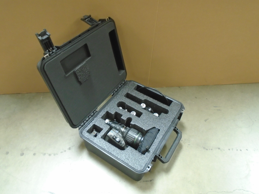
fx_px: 195
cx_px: 130
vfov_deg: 53.1
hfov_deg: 67.3
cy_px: 97
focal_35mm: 26
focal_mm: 4.6
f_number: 3.2
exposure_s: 1/13
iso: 400
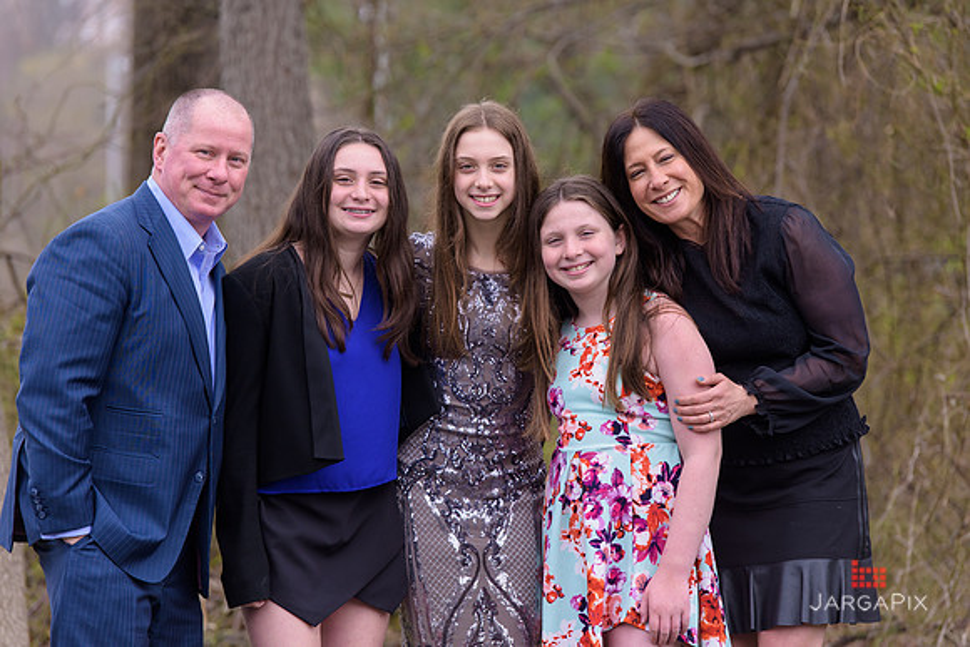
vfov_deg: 7.6
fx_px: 4851
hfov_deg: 11.4
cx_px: 485
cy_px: 324
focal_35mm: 180
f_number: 5
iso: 400
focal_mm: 180
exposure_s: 1/500
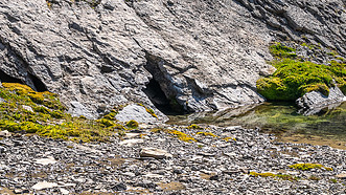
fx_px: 1119
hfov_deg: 17.6
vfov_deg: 9.9
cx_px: 171
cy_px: 90
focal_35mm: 122
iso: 200
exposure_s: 1/160
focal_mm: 32
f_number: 8
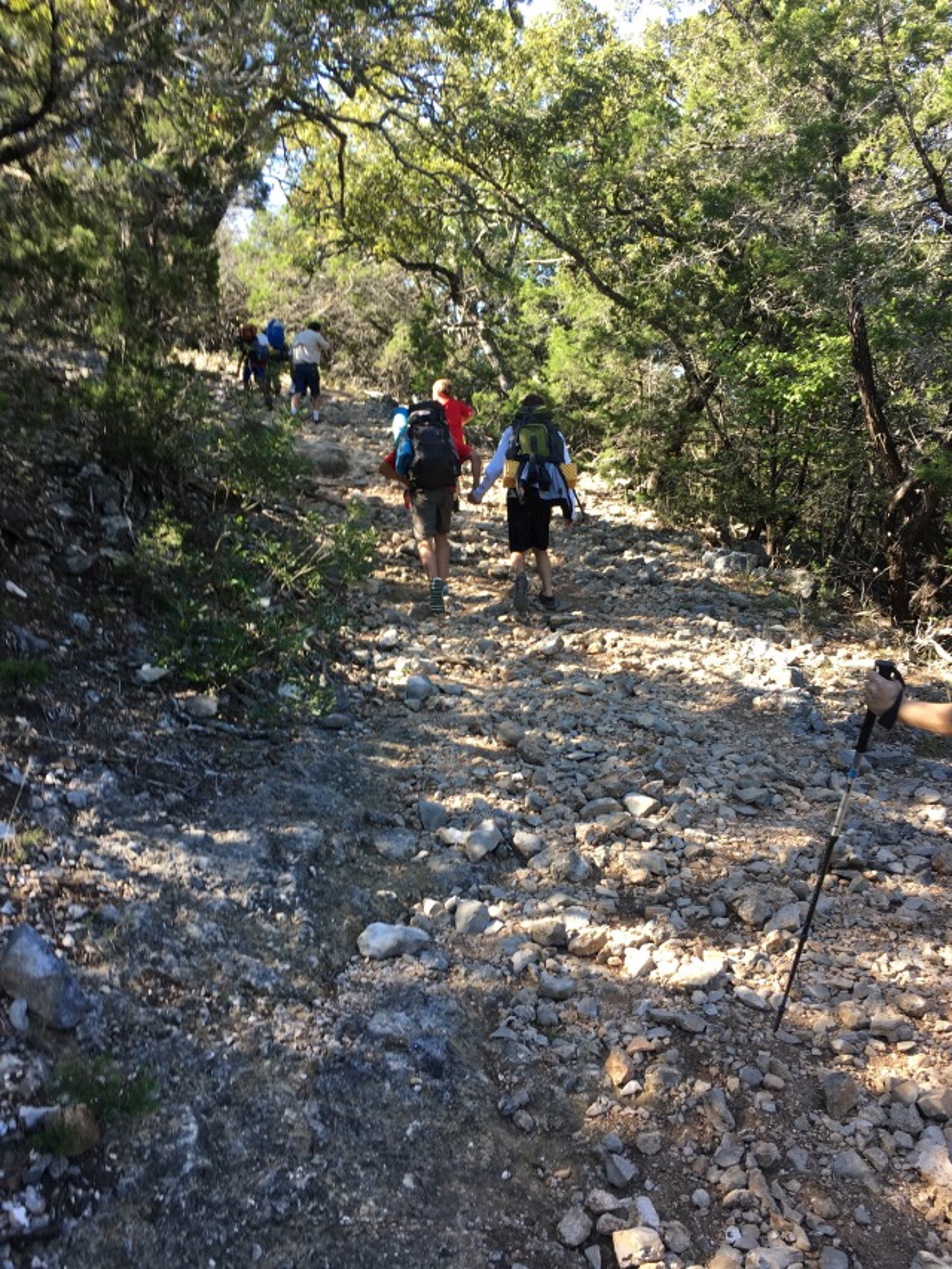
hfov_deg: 48.2
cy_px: 634
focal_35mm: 29
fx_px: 1063
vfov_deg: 61.7
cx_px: 476
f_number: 2.2
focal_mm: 4.15
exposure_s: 1/125
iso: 25
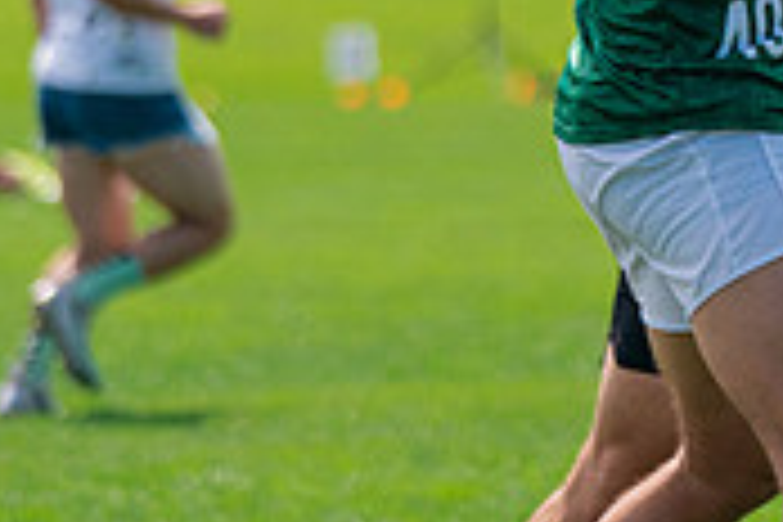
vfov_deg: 2.8
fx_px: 10678
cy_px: 74
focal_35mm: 491
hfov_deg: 4.2
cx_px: 950
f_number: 2.8
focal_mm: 128
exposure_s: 1/10000
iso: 640
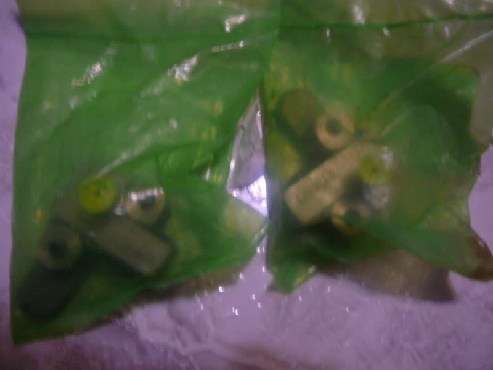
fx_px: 498
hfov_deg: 52.6
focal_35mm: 35
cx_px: 246
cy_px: 185
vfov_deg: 40.7
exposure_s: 1/8
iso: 200
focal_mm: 5.2
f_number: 2.8
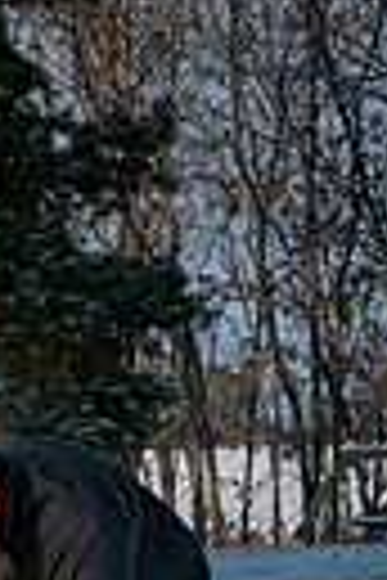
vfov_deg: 8.2
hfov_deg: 5.6
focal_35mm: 245
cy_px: 881
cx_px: -180
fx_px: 3950
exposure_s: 1/800
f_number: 18
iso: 800
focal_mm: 70
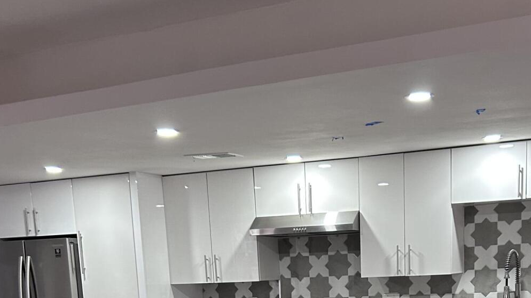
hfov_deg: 36.5
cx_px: 310
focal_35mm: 57
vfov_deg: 18.7
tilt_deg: -12.6
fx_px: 803
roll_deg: +1.4
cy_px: 439
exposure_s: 1/60
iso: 160
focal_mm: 5.7
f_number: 1.5
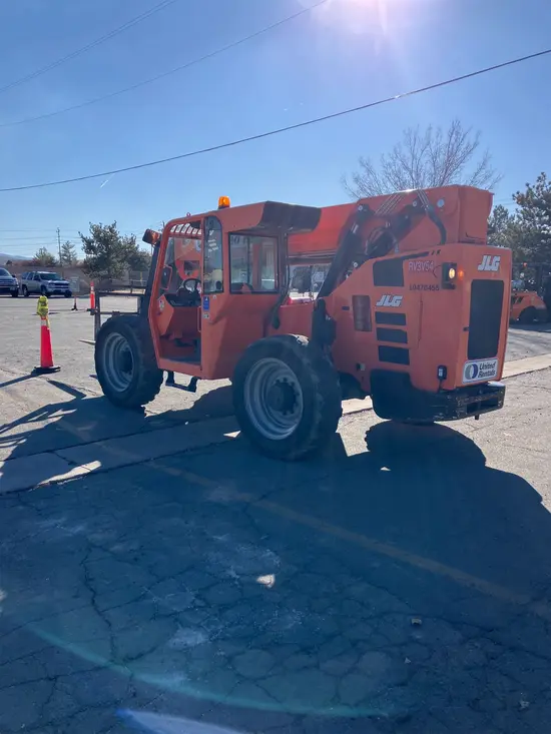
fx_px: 594
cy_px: 367
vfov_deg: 63.4
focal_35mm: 28
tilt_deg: -7.3
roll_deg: +0.1
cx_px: 276
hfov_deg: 49.8
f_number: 1.8
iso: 32
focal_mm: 3.99
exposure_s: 1/2703
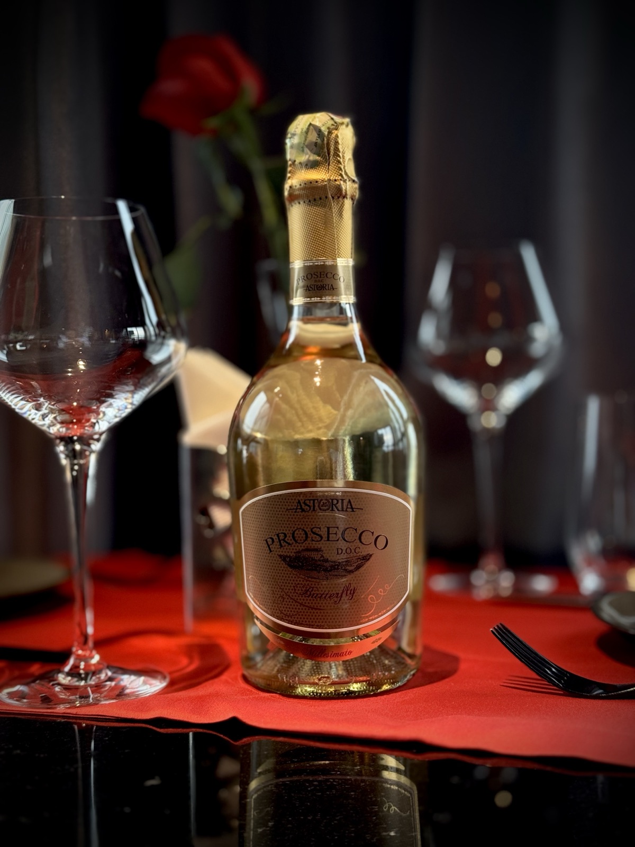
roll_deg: +1.6
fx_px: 1174
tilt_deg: -2.3
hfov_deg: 30.3
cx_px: 318
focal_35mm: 48
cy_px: 424
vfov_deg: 39.7
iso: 200
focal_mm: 6.76
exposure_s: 1/60
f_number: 1.78
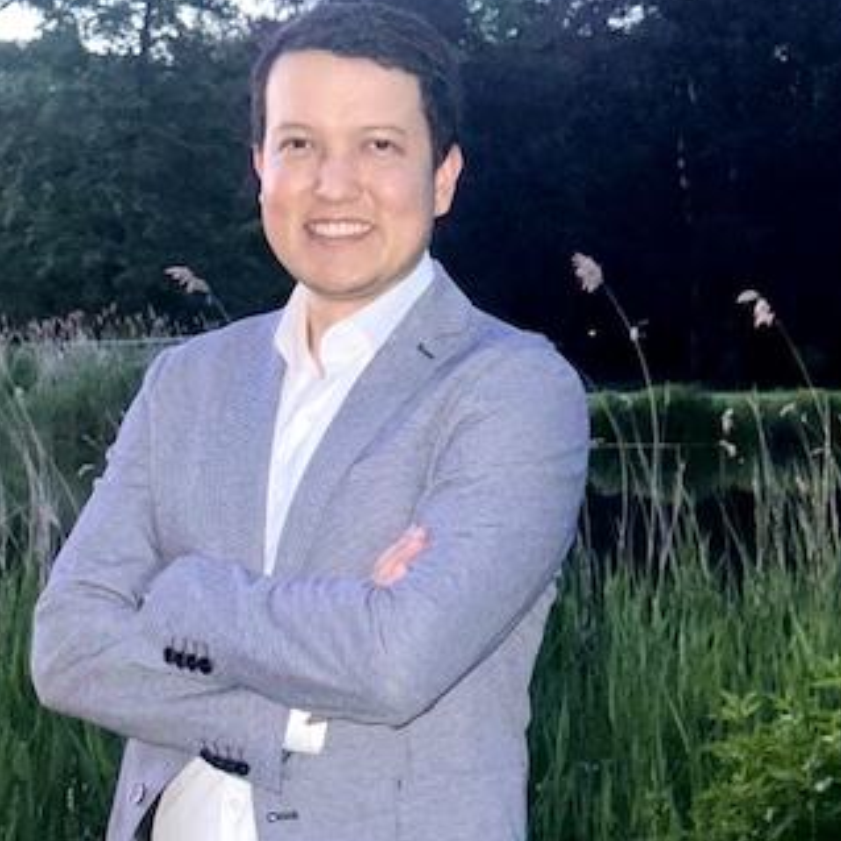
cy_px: 534
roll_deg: +0.1
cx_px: 353
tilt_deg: -0.7
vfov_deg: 24.2
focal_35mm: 71
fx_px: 1952
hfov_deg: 24.3
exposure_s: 1/11
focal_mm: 6.86
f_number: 1.78
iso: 320
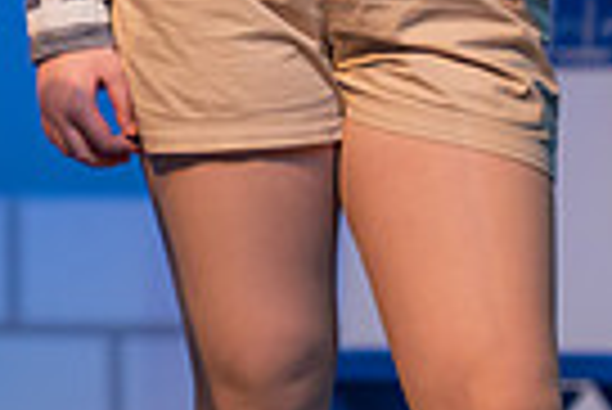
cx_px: -392
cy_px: -428
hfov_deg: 3.0
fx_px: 11589
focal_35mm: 681
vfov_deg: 2.0
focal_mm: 160
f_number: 2.8
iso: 900
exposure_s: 1/250
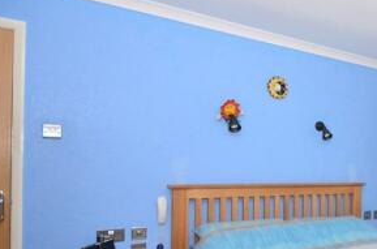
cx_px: 367
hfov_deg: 47.6
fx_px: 355
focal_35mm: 34
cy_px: 159
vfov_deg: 38.4
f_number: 5
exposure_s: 1/60
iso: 200
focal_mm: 10
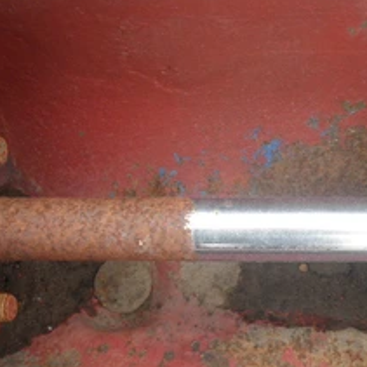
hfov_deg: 35.7
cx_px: 247
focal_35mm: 47
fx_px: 564
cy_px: 233
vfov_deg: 35.8
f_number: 3
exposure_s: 1/125
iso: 64
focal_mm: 5
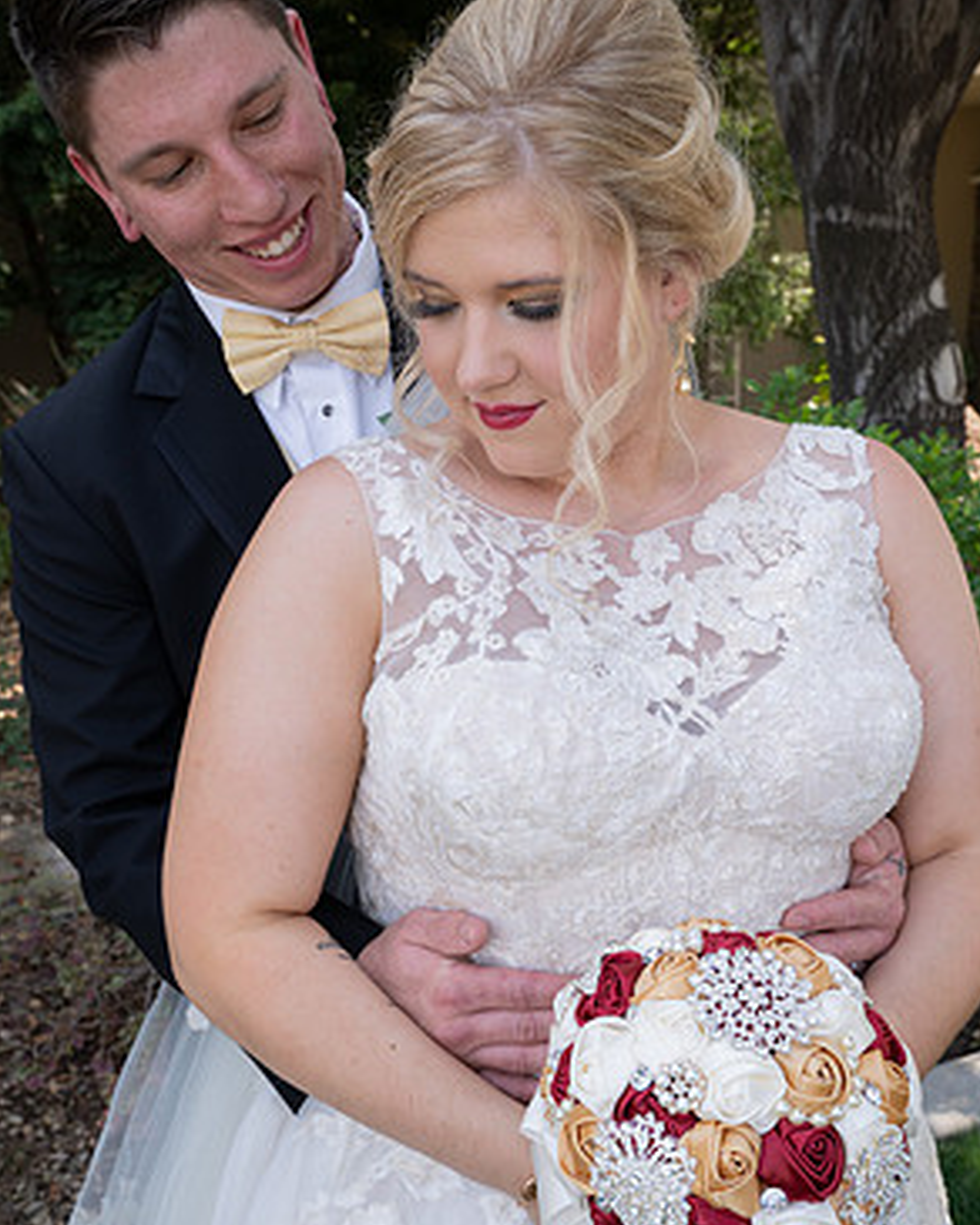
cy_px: 668
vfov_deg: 49.0
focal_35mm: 37
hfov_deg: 40.1
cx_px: 500
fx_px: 1341
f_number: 9
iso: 500
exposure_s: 1/125
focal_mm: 32
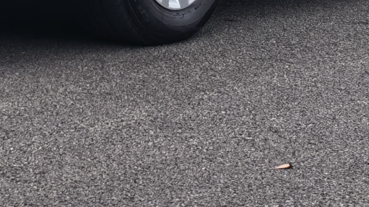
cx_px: 74
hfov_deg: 8.1
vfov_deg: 4.5
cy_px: -226
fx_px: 2603
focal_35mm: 266
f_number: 1.4
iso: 100
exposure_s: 1/100
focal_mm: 6.98
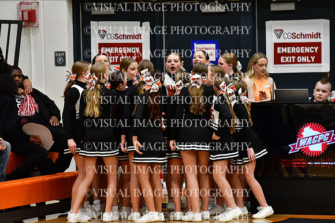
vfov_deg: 4.6
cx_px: 168
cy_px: 112
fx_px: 2792
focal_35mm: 300
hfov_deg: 6.9
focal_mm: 200
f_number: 3.5
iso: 4000
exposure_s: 1/500
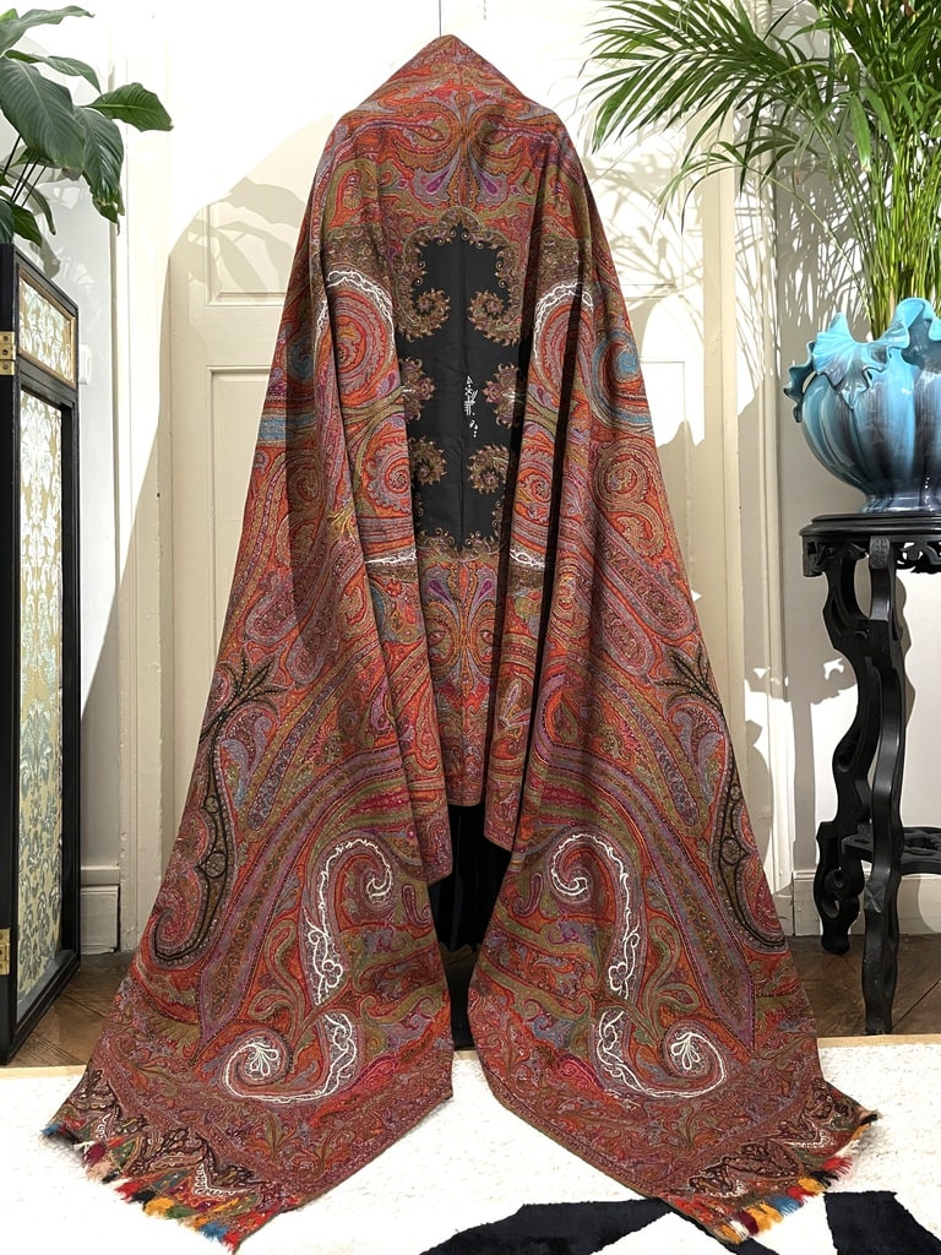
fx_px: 942
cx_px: 470
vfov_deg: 67.3
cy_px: 628
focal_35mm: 26
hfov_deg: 53.1
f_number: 1.6
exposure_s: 1/60
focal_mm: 4.2
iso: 400
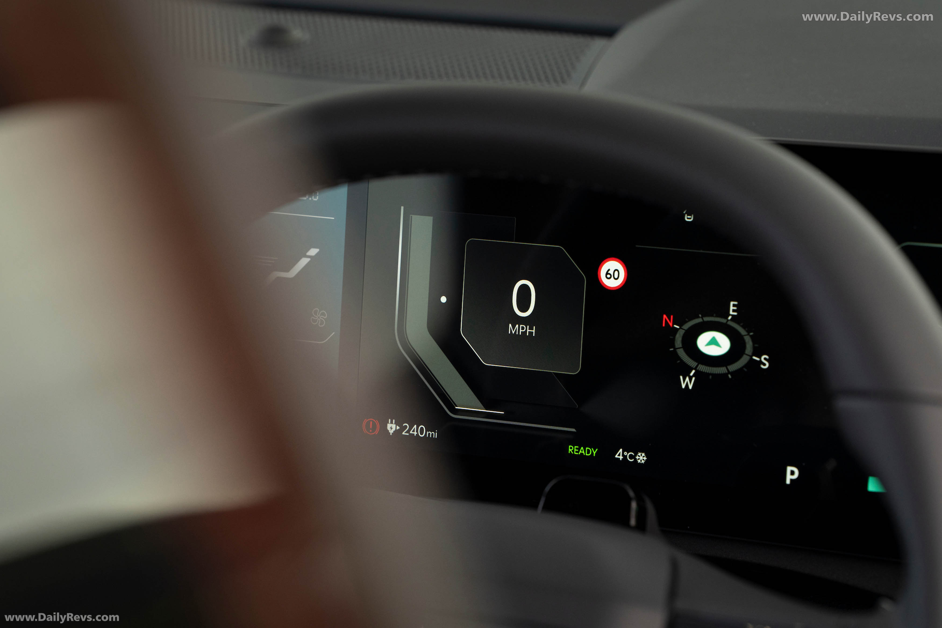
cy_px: 314
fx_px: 3794
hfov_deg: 14.2
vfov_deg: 9.5
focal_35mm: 145
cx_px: 471
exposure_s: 1/125
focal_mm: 145
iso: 1000
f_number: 6.3
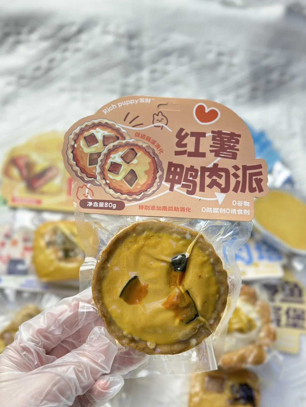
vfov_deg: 38.9
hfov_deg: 29.7
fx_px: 578
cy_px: 200
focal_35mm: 49
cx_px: 155
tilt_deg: -67.3
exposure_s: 1/100
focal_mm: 6.86
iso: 160
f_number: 1.78
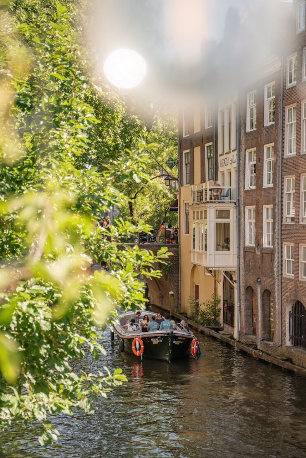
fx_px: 829
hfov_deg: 20.9
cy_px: 229
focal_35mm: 65
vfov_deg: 31.0
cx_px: 153
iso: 100
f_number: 2.8
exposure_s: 1/500
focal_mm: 65
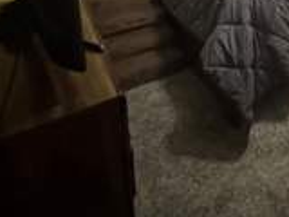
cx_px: 332
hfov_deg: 36.4
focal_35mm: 42
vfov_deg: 27.6
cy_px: -76
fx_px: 351
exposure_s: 1/40
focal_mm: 2.22
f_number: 2.2
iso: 1250
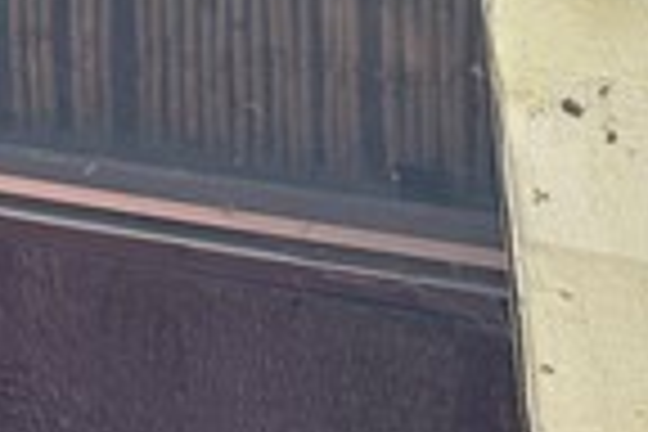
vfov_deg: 7.4
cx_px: -1026
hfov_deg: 9.9
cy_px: -468
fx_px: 3186
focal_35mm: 177
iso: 80
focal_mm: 6.86
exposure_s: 1/989
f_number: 1.78
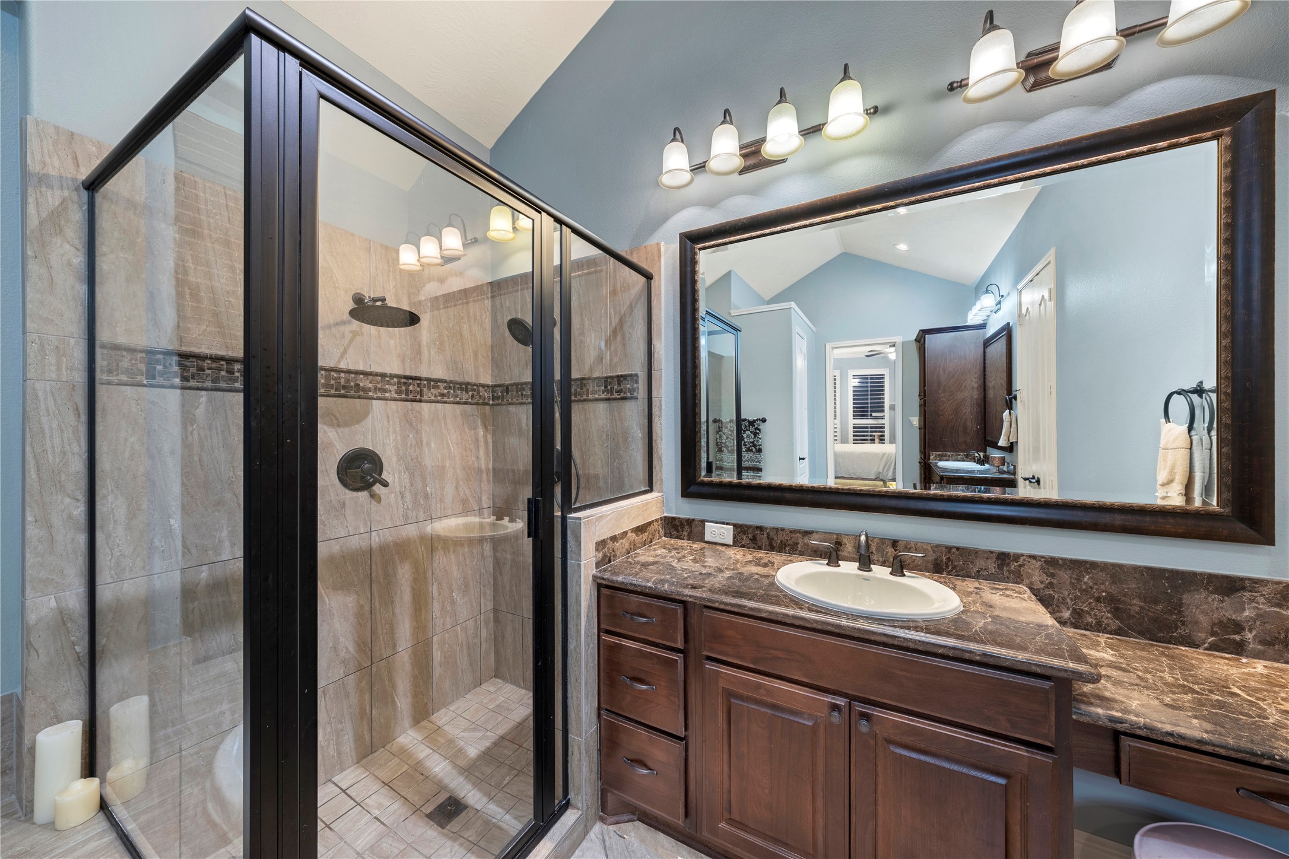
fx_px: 430
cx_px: 644
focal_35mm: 12
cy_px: 430
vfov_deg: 90.0
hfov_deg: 112.6
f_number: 8
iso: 200
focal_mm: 12
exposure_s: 1/2
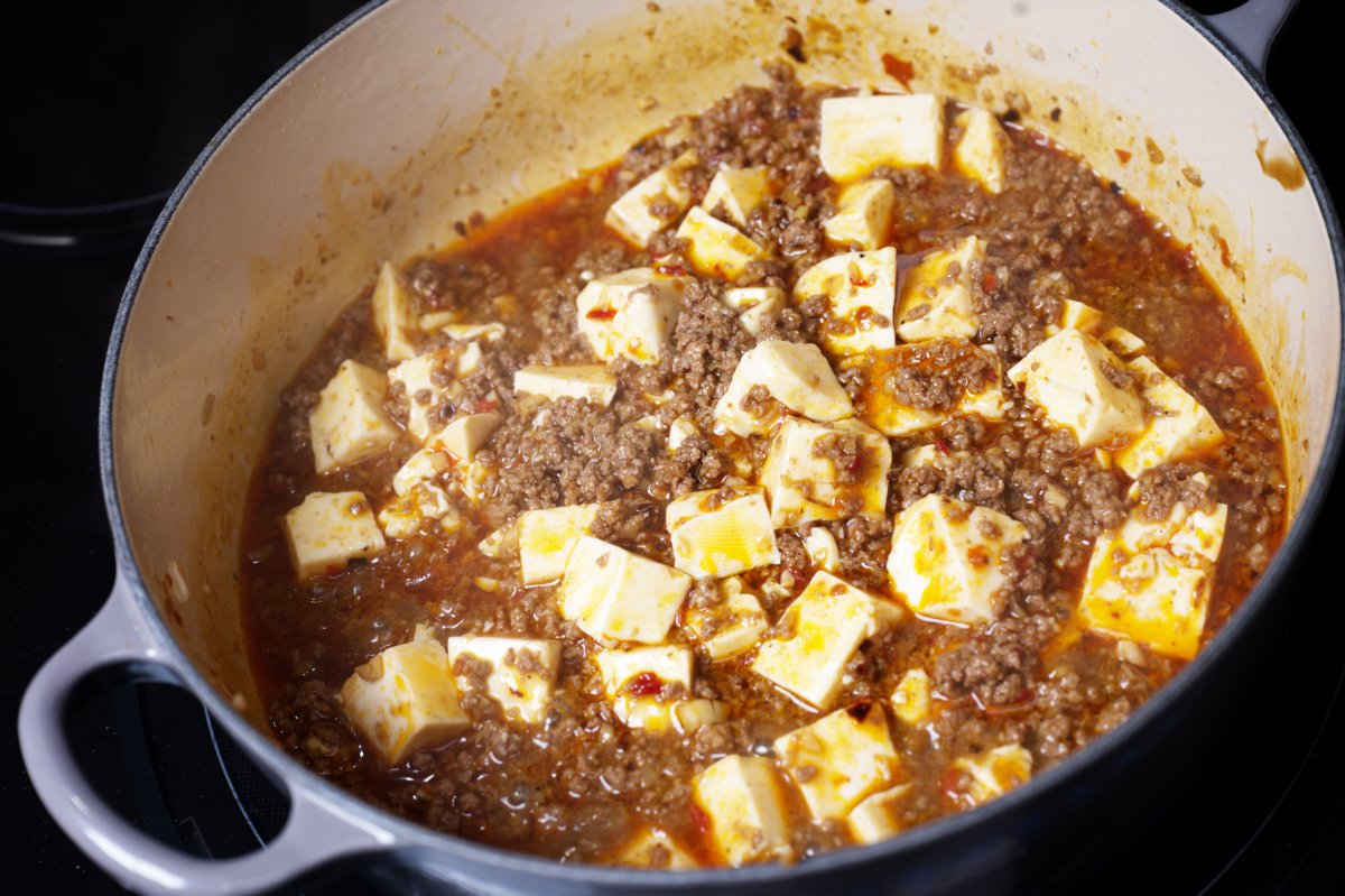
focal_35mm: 70
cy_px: 448
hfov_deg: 28.9
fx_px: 2614
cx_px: 672
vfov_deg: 19.4
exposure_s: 1/125
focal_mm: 70
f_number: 6.3
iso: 100
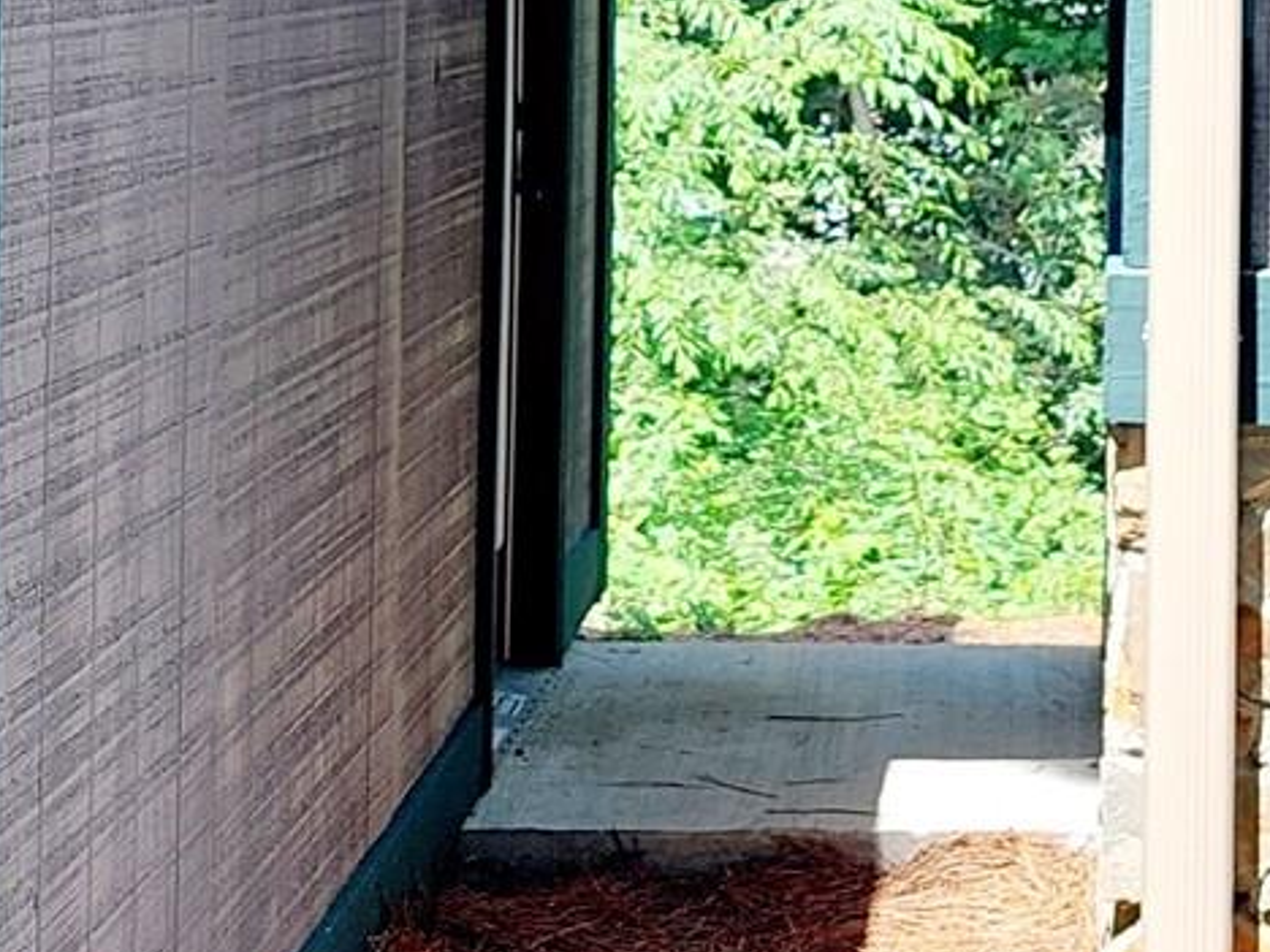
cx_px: 944
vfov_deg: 13.8
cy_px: -49
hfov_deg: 18.6
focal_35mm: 105
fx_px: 3852
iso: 40
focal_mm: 5.23
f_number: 1.8
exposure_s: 1/333
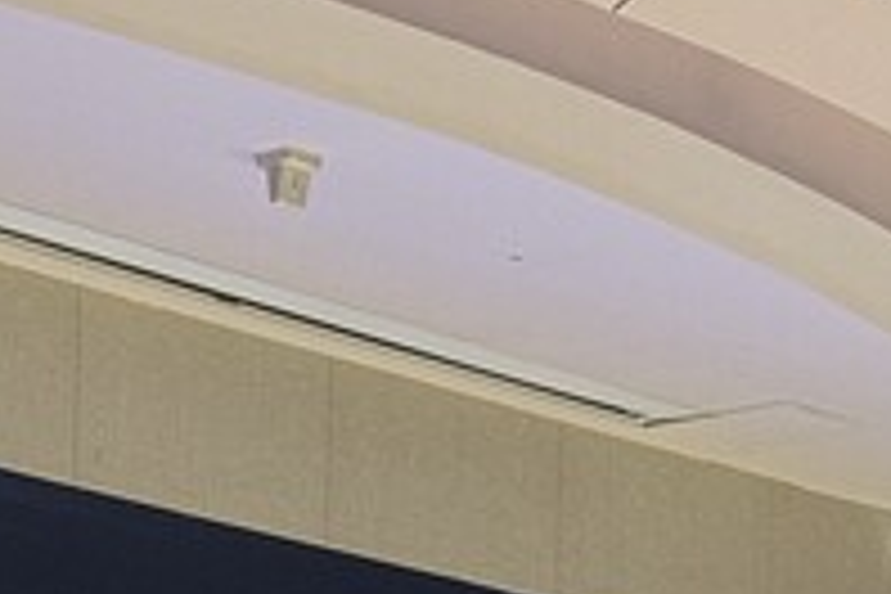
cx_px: -729
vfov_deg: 5.8
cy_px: 1348
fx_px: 5618
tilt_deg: +2.5
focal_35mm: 227
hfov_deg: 8.7
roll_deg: -1.0
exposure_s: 1/76
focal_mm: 6.86
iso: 100
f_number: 1.78
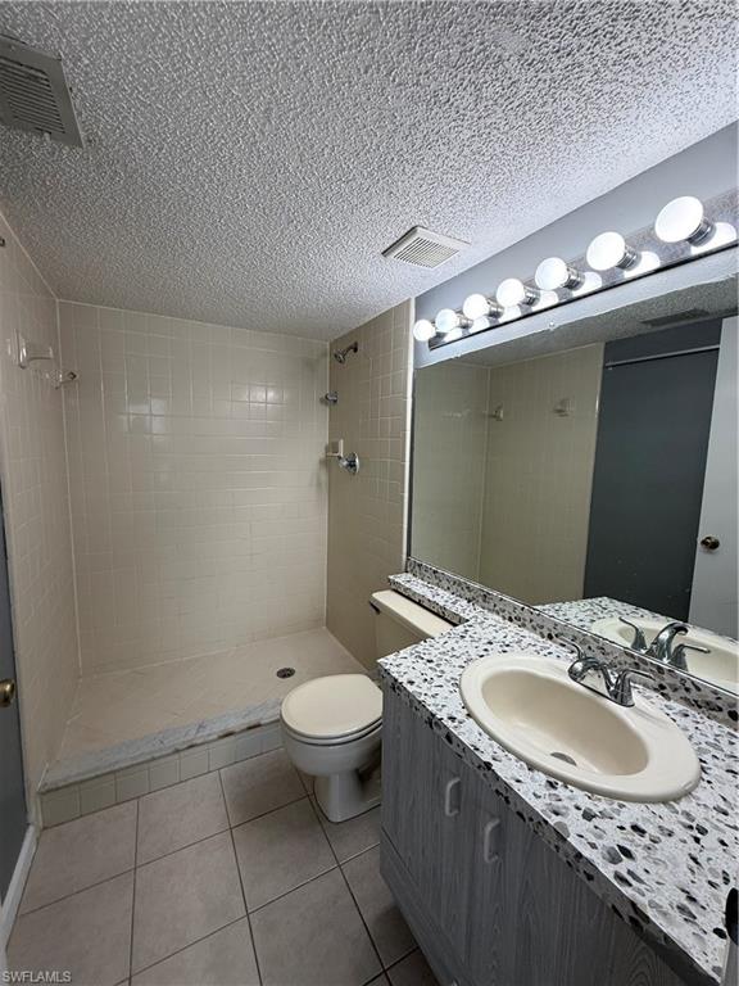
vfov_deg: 102.1
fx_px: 399
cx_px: 370
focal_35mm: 14
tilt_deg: -5.6
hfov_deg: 85.7
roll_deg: -1.7
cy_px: 493
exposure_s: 1/120
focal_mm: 2.22
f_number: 2.2
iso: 125
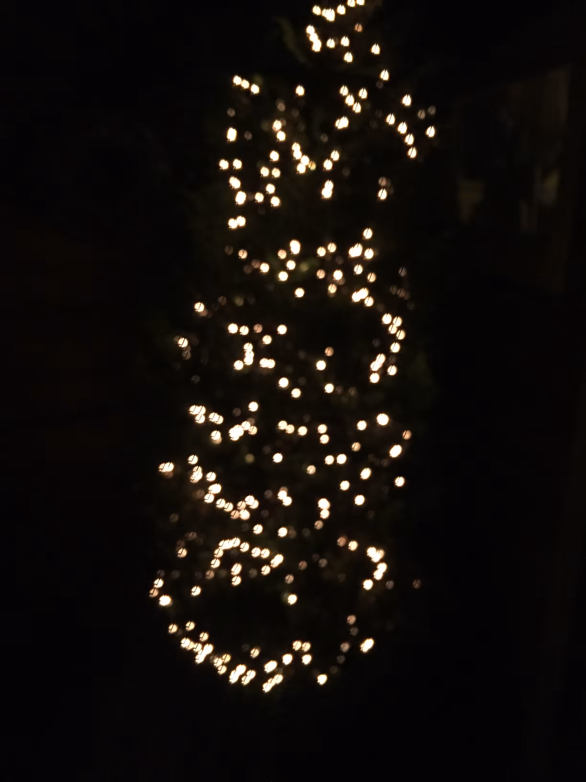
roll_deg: -2.2
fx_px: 655
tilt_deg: -16.9
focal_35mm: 29
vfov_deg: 61.7
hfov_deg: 48.2
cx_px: 293
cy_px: 391
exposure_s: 1/17
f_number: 2.2
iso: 320
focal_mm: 4.15
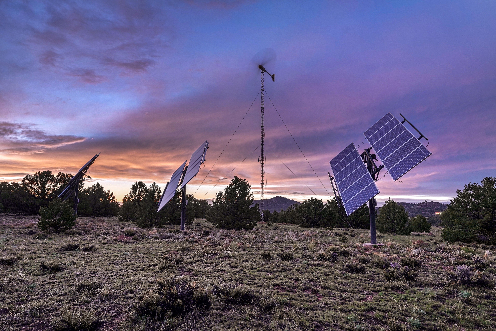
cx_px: 248
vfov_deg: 53.1
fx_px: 331
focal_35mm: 24
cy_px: 166
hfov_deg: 73.7
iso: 800
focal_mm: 24
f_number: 5
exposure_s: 2.5
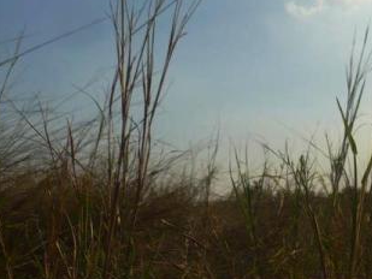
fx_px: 731
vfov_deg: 21.4
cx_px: 356
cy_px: 64
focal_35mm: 68
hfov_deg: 27.2
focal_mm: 5.8
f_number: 8
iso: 100
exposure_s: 1/400
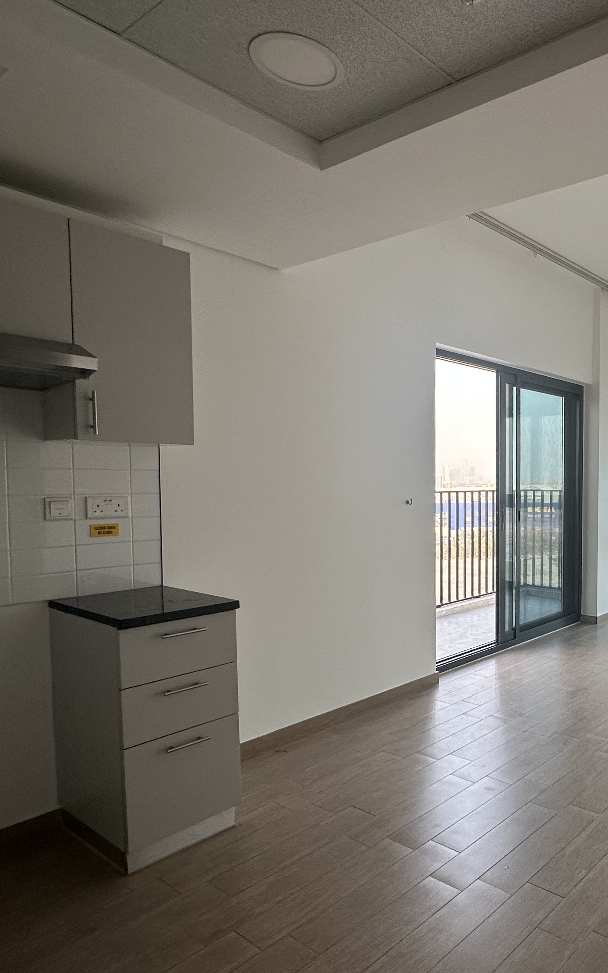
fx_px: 636
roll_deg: -1.0
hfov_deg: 45.9
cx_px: 554
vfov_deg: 74.7
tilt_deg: -3.1
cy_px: 515
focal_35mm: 24
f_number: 2.2
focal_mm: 2.22
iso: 64
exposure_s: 1/99
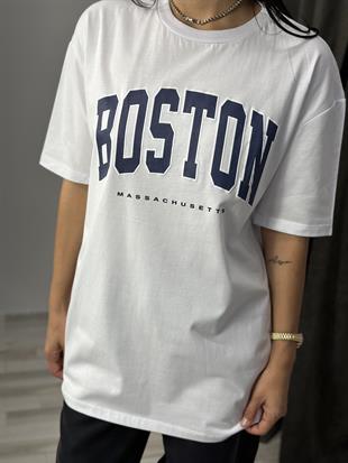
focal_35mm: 48
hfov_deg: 30.3
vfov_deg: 39.6
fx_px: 643
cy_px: 232
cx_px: 174
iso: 64
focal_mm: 6.86
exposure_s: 1/127
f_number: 1.78
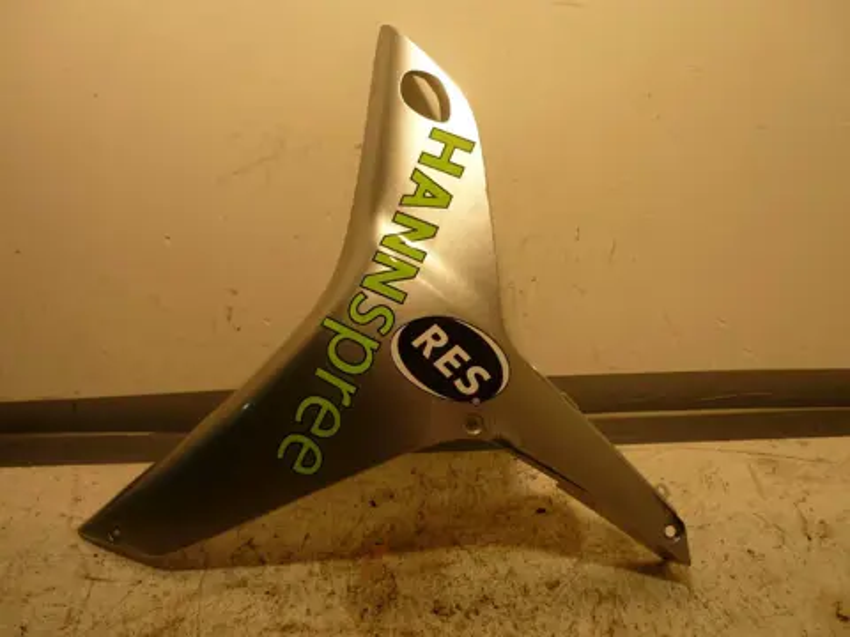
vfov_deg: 42.9
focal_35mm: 33
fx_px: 810
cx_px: 425
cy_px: 318
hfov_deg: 55.4
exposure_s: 1/80
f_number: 2.8
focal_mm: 5.5
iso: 80
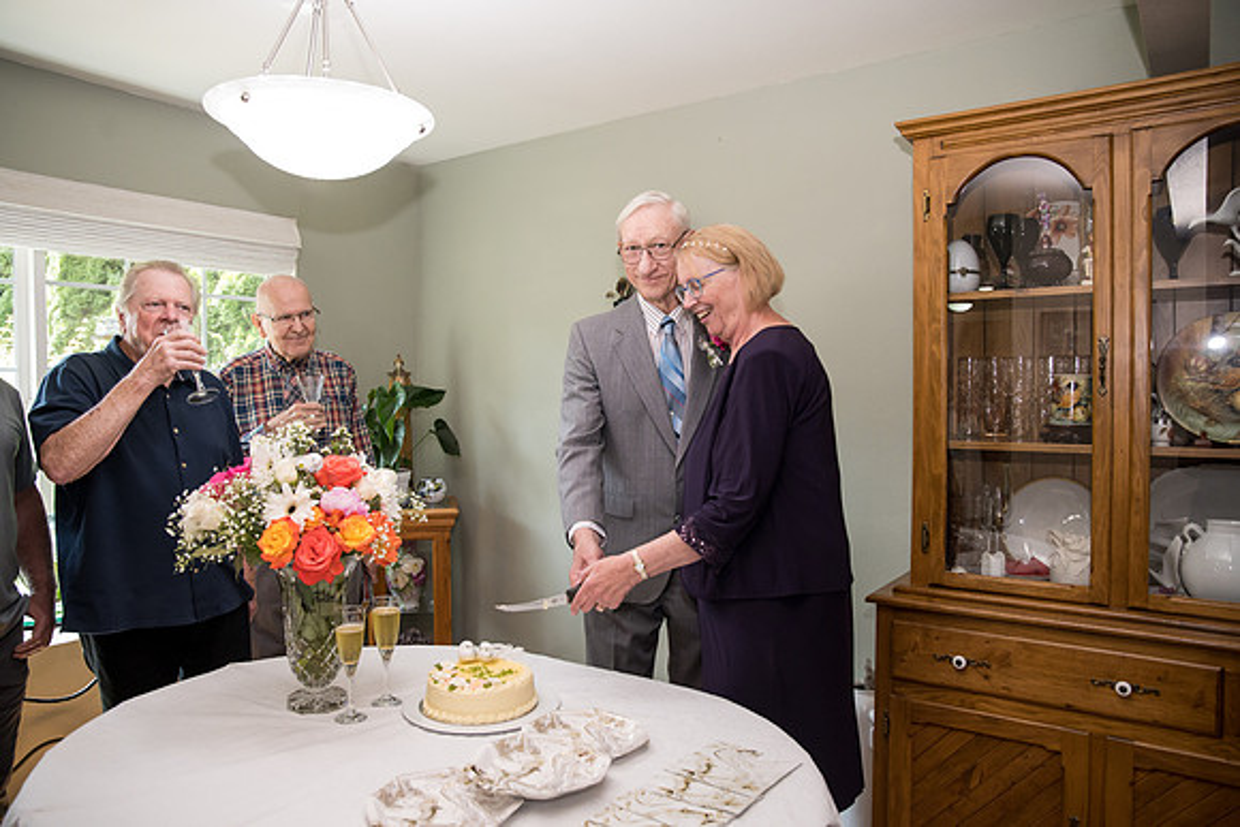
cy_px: 414
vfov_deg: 53.2
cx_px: 620
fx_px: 827
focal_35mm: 24
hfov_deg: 73.7
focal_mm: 24
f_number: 4
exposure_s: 1/320
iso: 2500
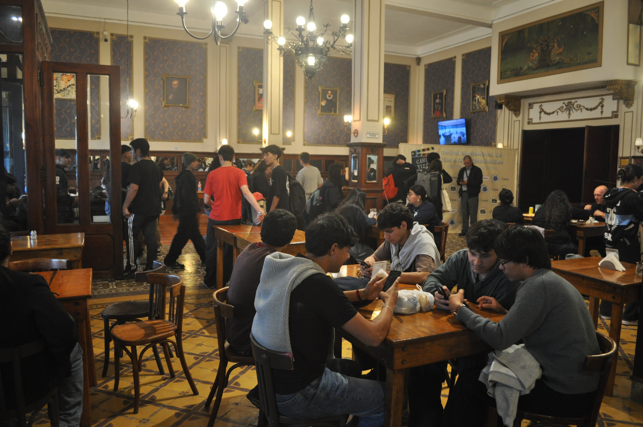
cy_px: 214
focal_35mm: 27
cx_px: 322
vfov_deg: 47.8
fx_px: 482
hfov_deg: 67.4
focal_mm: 18
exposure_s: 1/30
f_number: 3.5
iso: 900
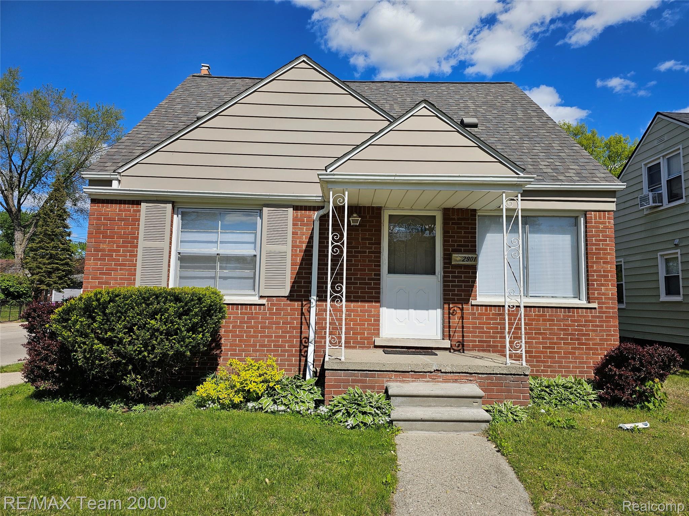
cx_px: 344
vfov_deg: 58.9
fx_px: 458
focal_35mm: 23
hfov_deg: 73.9
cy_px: 258
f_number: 1.7
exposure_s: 1/1571
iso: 12
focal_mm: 6.3
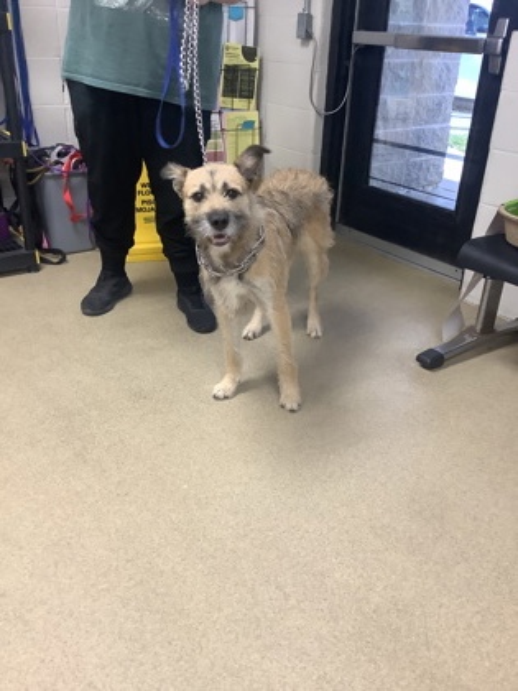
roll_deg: -3.7
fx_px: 619
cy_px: 346
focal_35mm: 31
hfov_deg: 45.4
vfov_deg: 58.4
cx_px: 259
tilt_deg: -27.0
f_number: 2.4
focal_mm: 3.3
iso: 200
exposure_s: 1/60
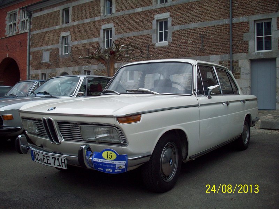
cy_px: 104
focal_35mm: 37
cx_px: 140
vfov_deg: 38.7
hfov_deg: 50.1
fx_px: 298
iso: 80
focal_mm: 6.2
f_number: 5.6
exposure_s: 1/229
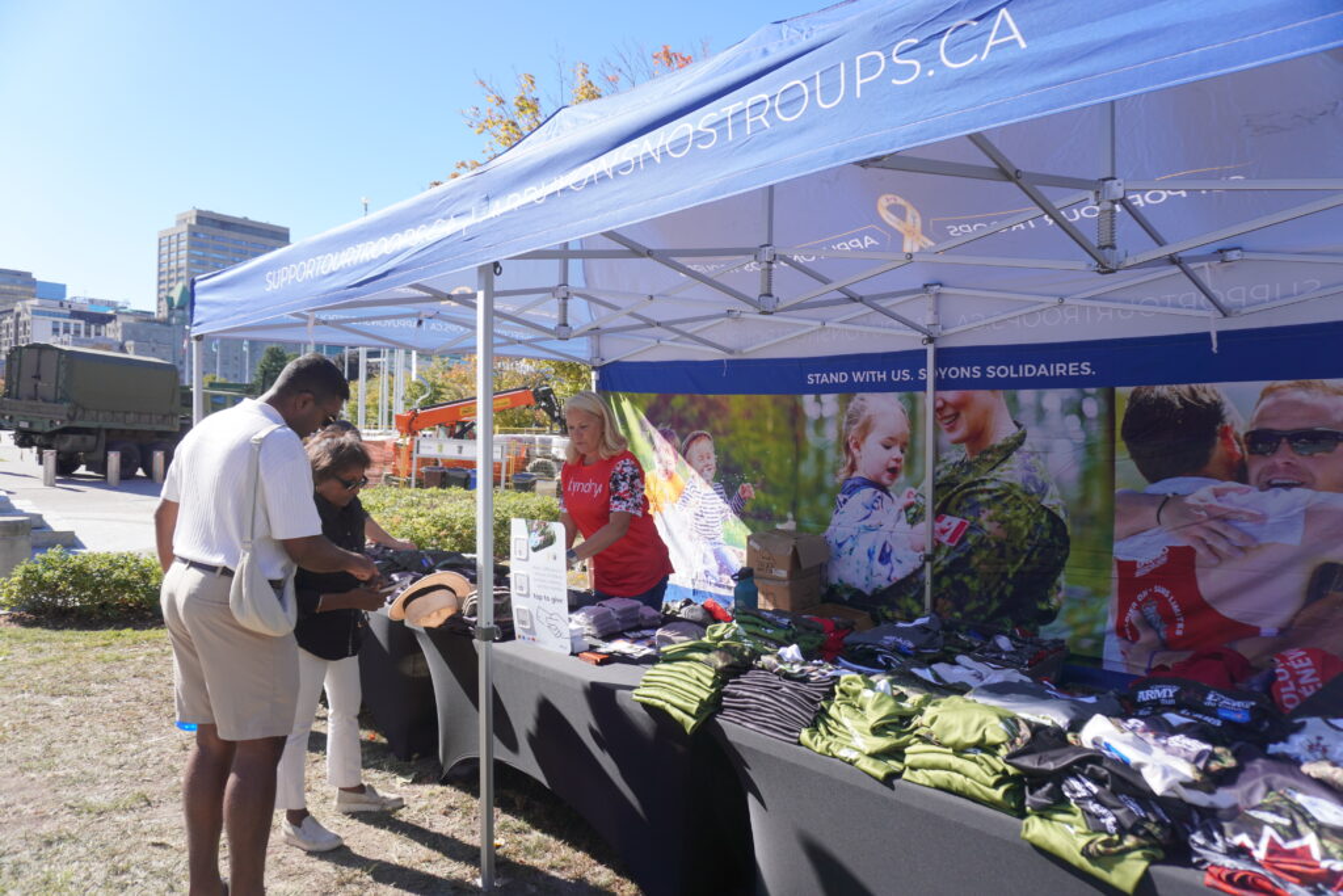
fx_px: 895
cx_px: 672
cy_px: 448
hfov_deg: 73.7
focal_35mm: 24
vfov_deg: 53.1
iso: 100
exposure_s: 1/500
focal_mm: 16
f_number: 4
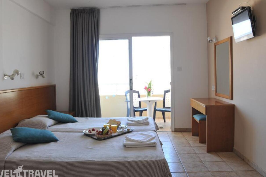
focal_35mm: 27
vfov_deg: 47.8
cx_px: 131
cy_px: 82
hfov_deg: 67.4
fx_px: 199
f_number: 8
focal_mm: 24
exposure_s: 1/50
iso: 640
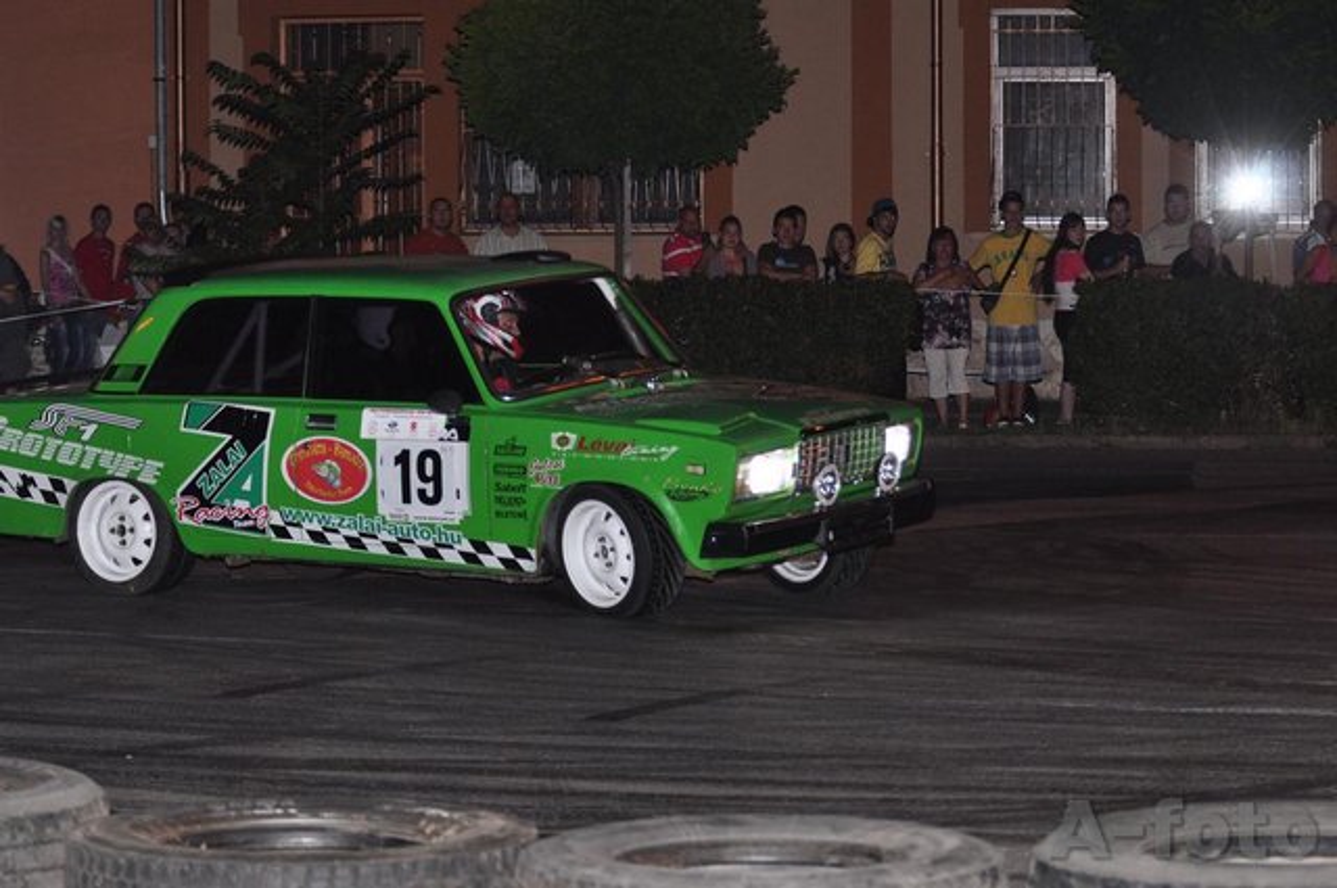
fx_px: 4729
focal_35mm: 128
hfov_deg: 16.1
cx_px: 668
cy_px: 444
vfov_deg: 10.7
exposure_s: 1/100
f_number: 4
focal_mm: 85
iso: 640
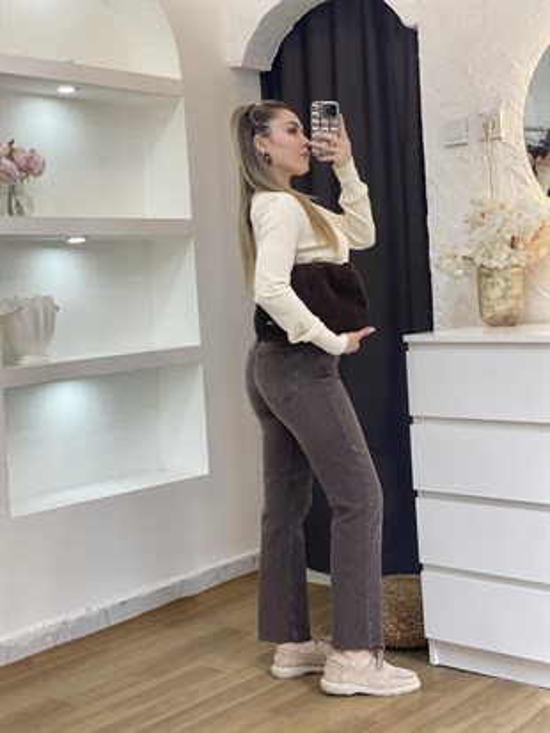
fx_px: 1101
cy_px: 366
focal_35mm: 52
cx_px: 275
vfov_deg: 36.8
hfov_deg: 28.0
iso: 80
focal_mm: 6
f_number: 2
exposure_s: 1/100
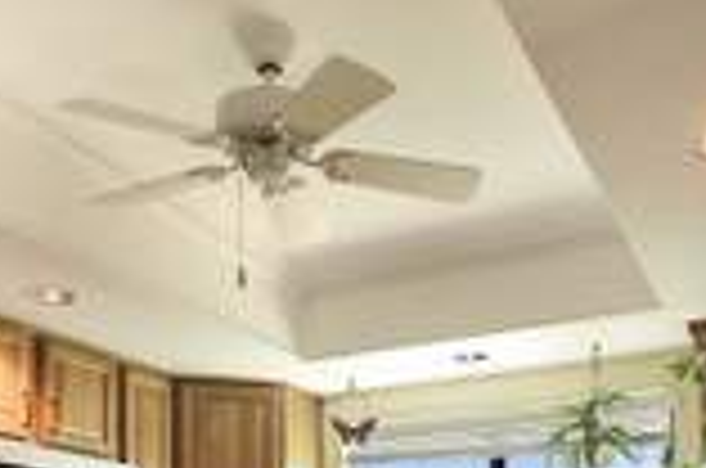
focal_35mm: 46
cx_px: 324
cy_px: 603
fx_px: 900
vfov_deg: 25.3
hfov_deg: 42.8
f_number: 5
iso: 6400
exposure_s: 1/105
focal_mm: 10
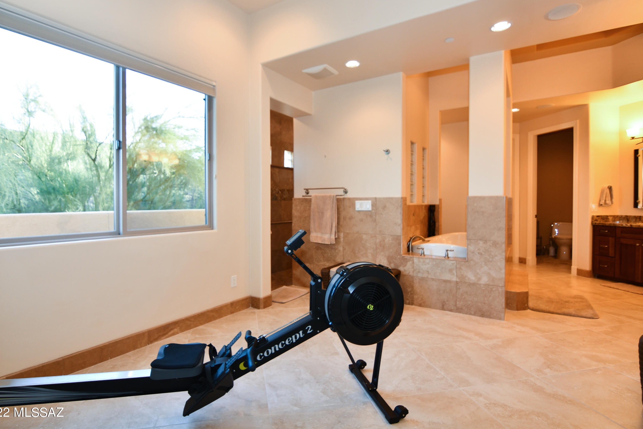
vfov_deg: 70.4
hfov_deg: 93.3
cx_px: 312
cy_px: 205
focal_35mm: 17
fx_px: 304
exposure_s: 1/60
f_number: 4
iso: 200
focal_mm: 11
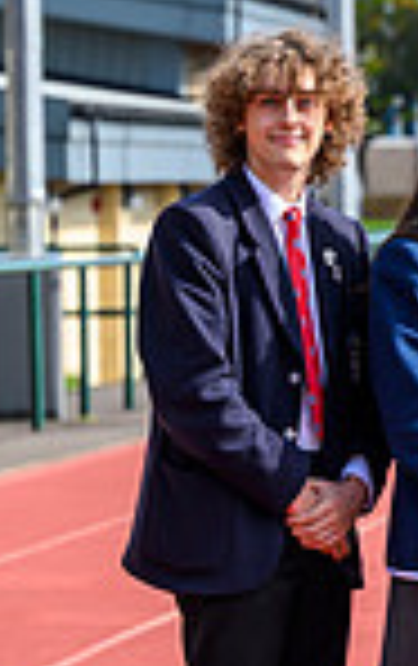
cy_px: 284
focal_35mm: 357
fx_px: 6482
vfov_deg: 5.9
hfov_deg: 3.6
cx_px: 1121
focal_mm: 84
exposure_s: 1/2500
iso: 500
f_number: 3.5
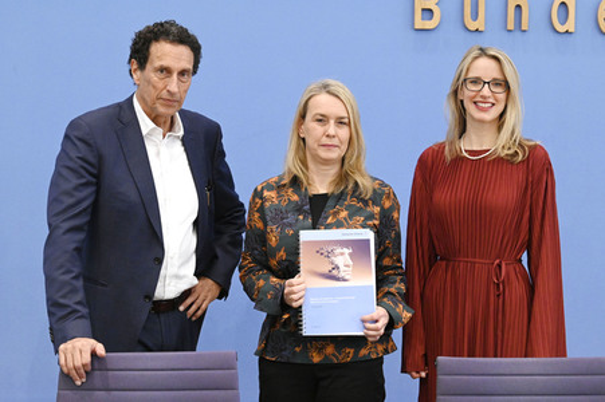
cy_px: 201
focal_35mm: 70
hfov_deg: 28.9
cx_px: 302
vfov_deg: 19.4
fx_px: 1175
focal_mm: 70
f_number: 5.6
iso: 10000
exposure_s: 1/1600
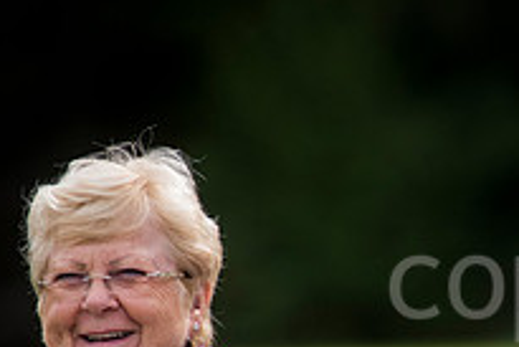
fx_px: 12219
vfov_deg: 1.6
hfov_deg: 2.4
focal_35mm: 847
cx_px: 722
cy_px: 442
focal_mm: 300
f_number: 5.6
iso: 800
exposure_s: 1/2000
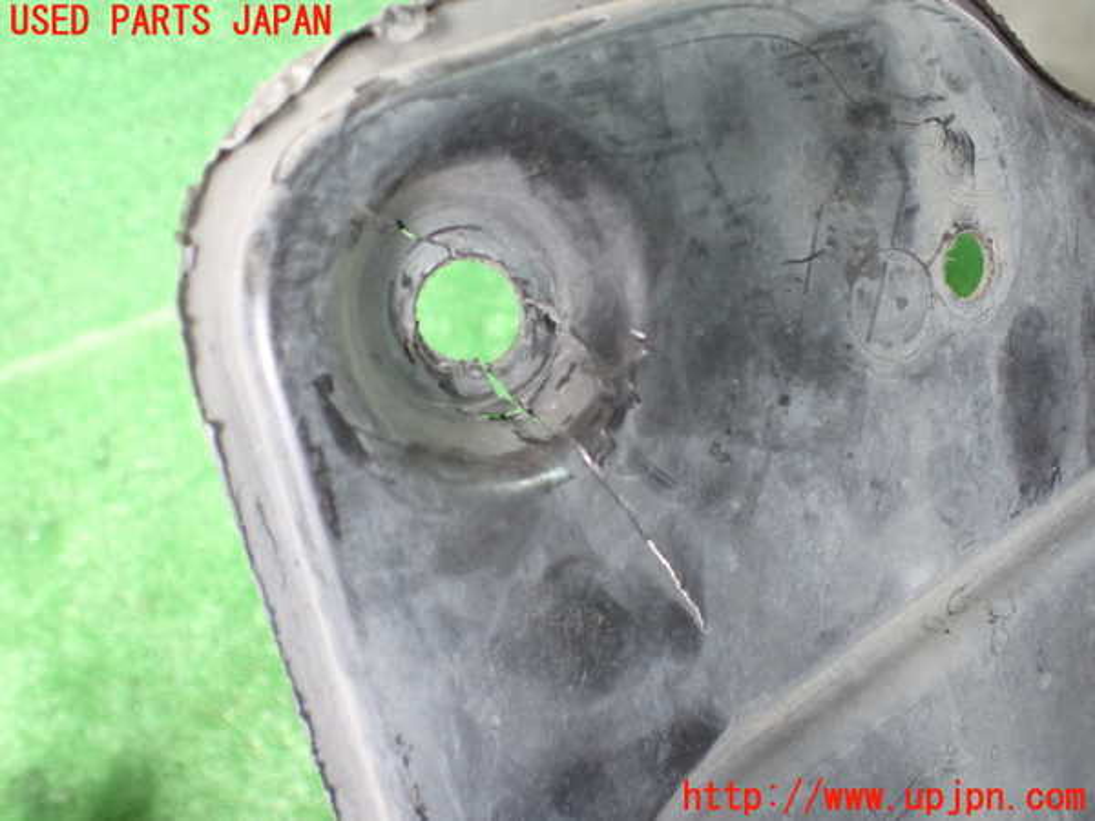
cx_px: 548
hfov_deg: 60.0
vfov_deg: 46.8
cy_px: 410
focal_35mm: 30
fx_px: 949
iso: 800
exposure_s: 1/60
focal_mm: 5.4
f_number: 2.3
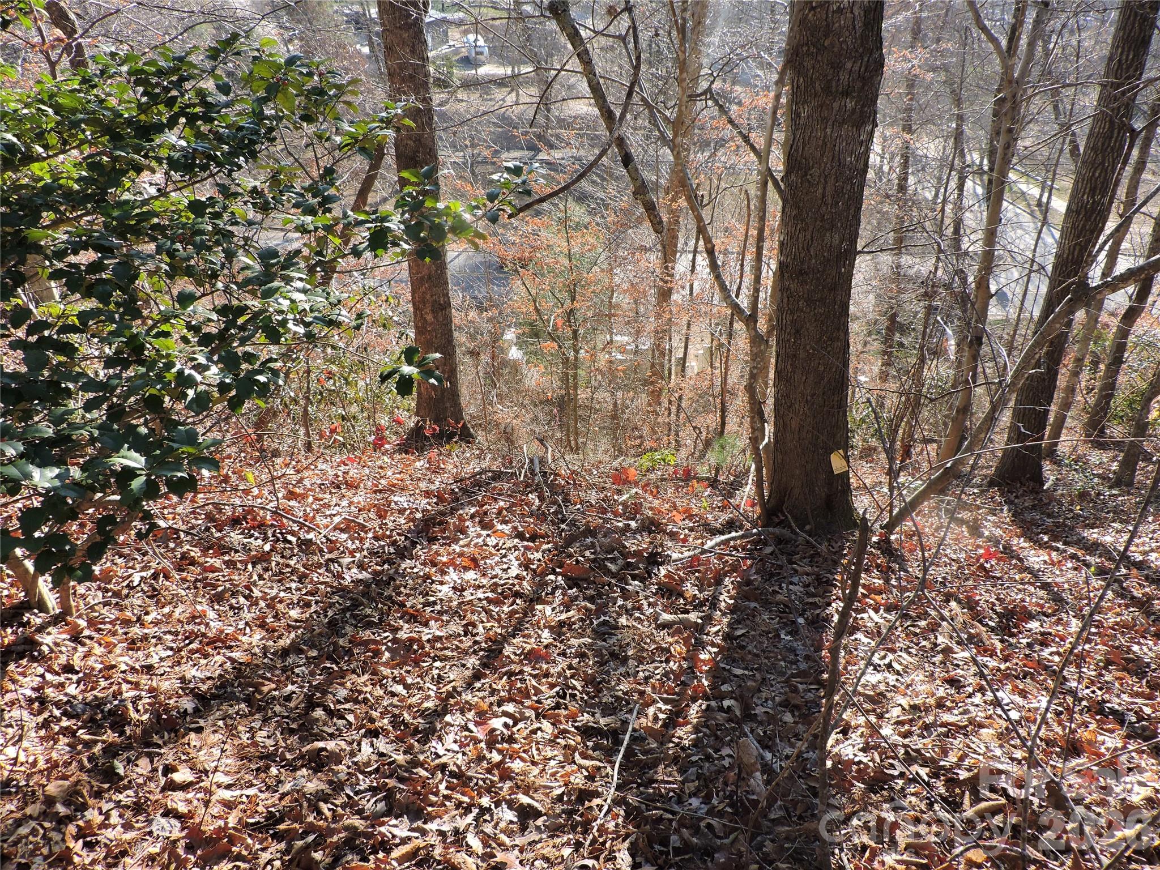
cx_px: 580
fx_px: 804
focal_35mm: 24
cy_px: 435
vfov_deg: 56.8
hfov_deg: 71.6
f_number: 3
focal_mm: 4.3
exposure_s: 1/250
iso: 100
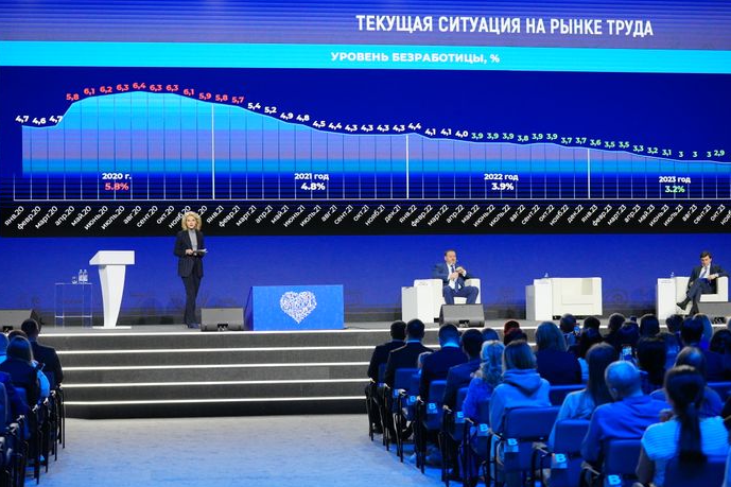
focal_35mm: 71
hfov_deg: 28.5
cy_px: 245
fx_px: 1441
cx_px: 366
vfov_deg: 19.2
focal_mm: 70
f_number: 3.2
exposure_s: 1/640
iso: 4000
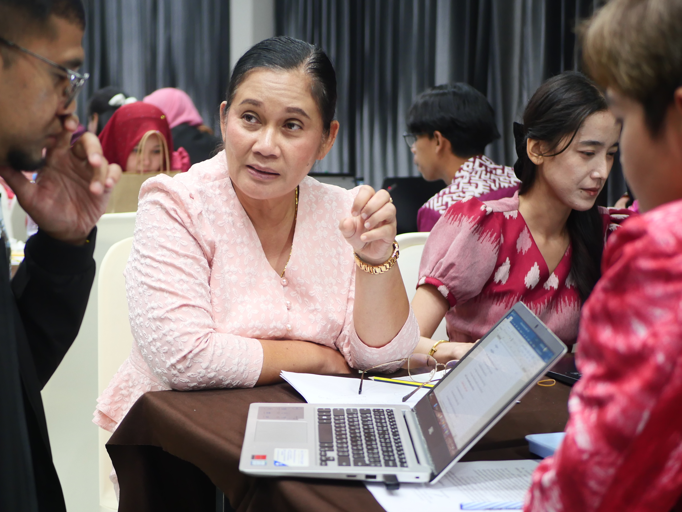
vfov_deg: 23.3
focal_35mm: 63
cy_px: 254
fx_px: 1241
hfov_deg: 30.7
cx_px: 283
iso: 640
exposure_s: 1/60
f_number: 1.7
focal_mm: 25
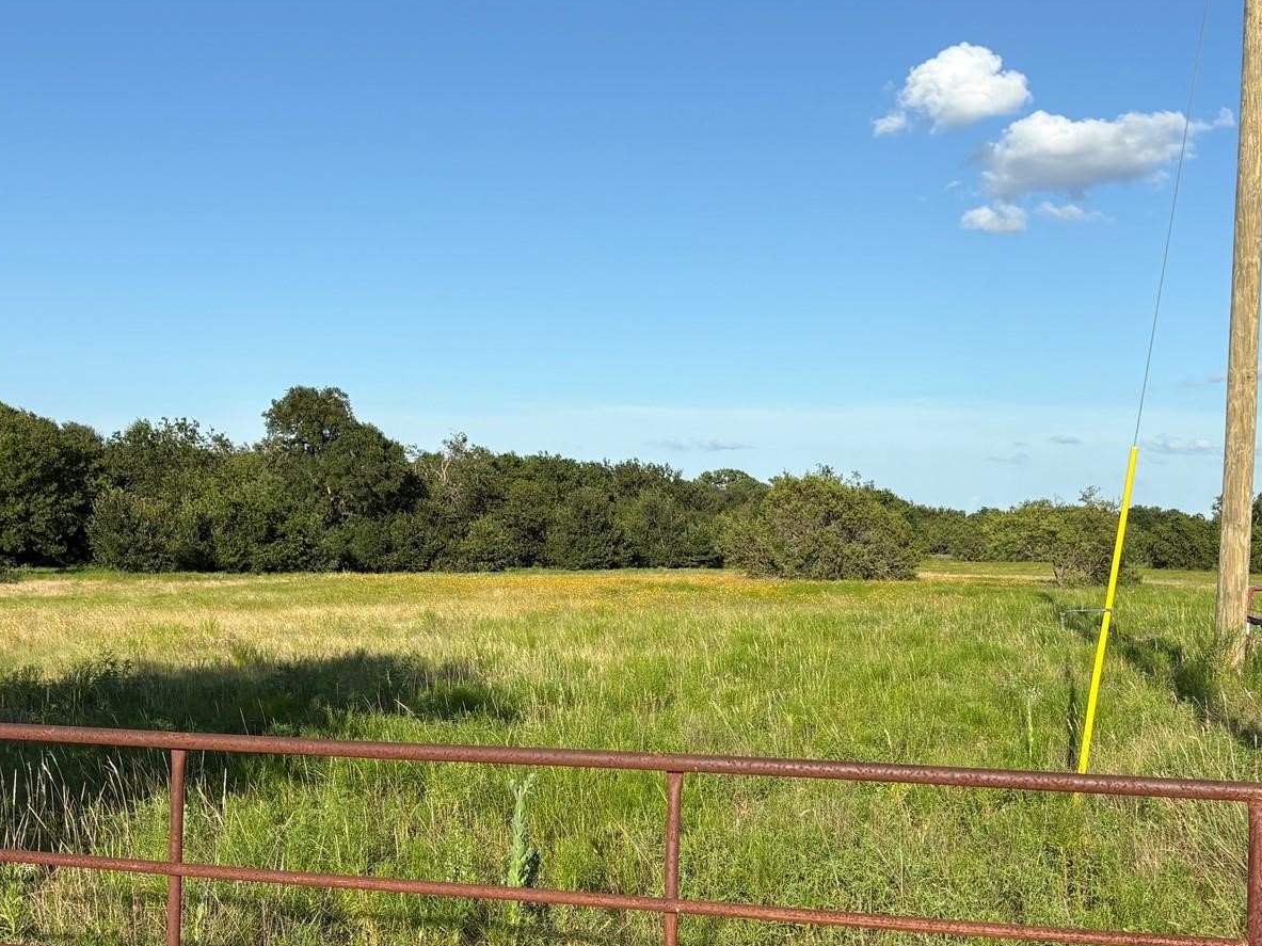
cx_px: 657
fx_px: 1640
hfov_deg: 42.1
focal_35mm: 45
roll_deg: -1.7
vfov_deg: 32.1
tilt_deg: +0.3
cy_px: 535
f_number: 1.6
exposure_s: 1/3623
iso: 50
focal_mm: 5.96
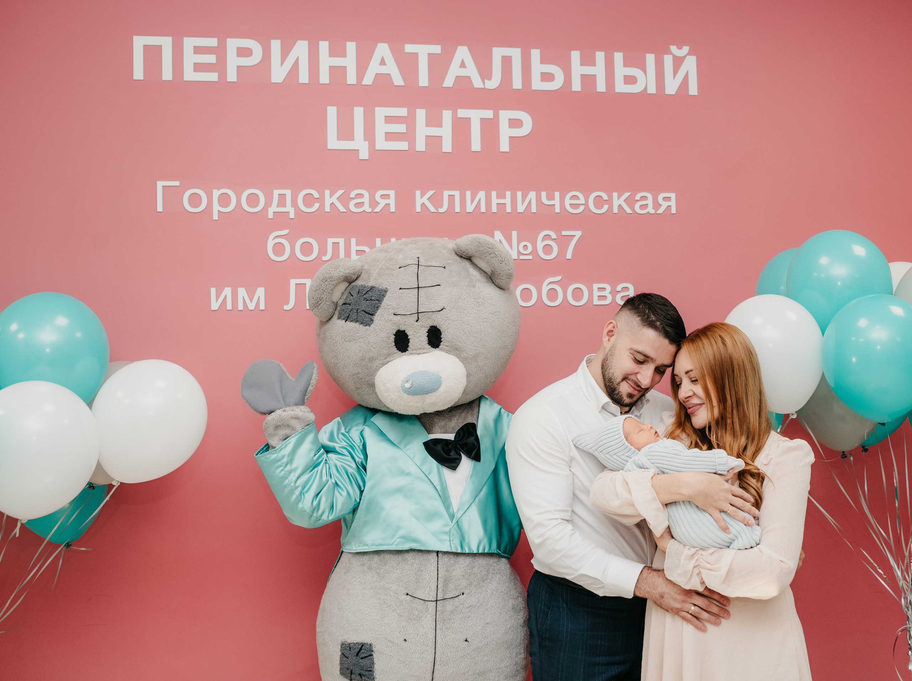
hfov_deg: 48.5
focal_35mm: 38
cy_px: 335
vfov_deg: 37.3
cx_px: 519
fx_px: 1009
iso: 640
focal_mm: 35
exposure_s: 1/160
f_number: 4
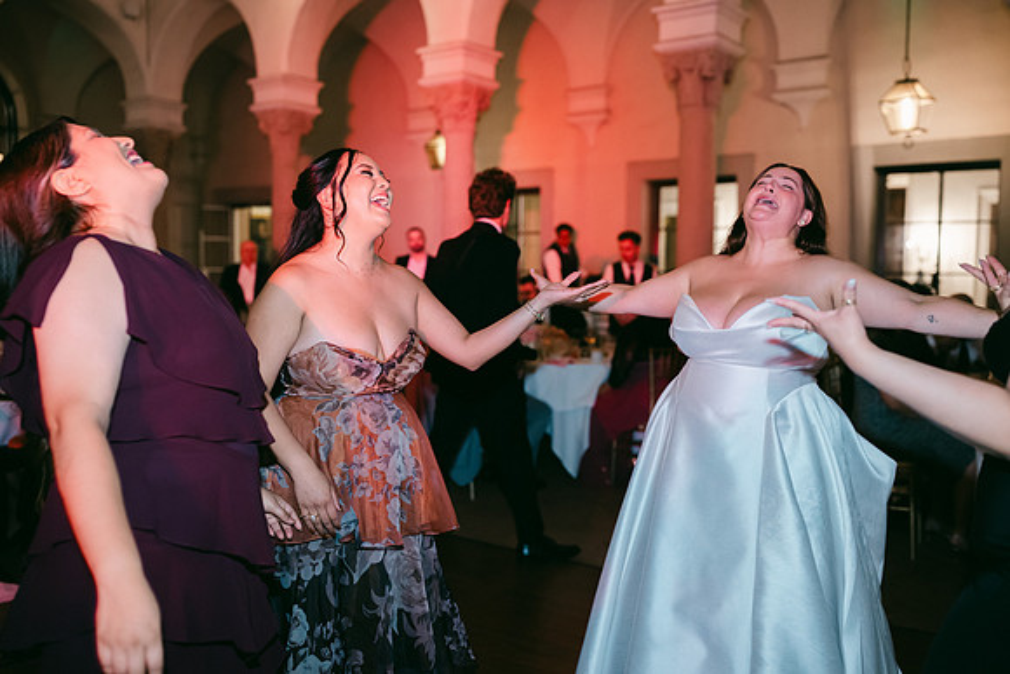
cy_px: 337
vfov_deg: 37.9
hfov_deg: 54.4
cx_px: 505
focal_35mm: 35
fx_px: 982
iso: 1250
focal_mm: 35
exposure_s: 1/125
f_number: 2
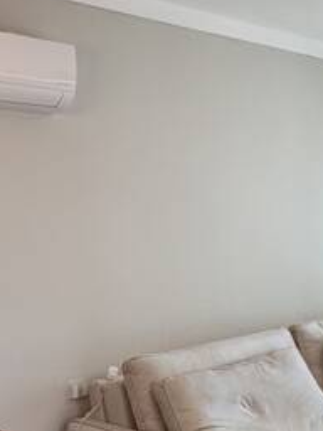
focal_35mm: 59
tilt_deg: -2.0
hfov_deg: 24.7
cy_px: 263
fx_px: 734
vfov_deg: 32.6
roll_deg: +3.5
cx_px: 113
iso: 200
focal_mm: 2.22
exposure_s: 1/120
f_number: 2.2
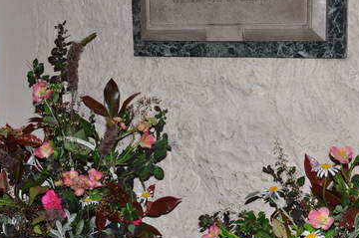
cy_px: 176
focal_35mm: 80
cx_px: 197
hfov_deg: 25.4
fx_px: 797
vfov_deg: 16.9
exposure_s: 1/60
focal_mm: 30
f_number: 4.2
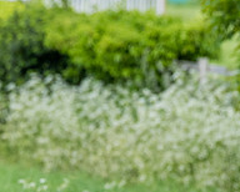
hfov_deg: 2.1
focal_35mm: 936
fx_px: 6655
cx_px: 93
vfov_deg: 1.7
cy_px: 172
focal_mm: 200
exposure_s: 1/2500
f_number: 4
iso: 400
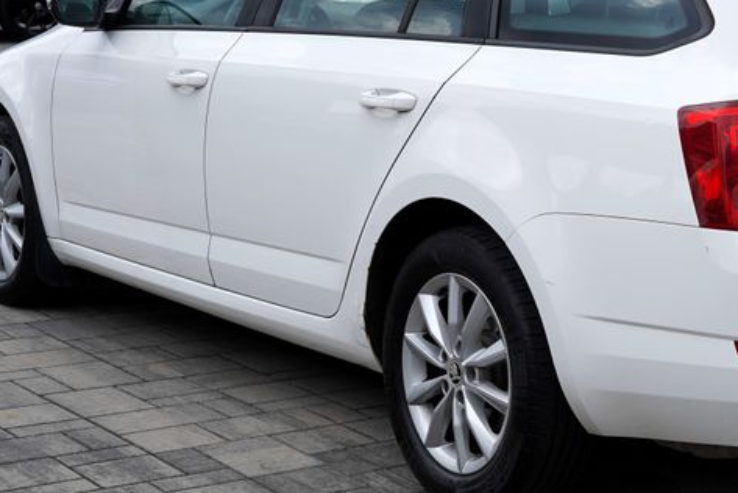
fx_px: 1908
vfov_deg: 14.7
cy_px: 157
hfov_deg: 21.5
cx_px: 646
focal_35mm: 93
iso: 100
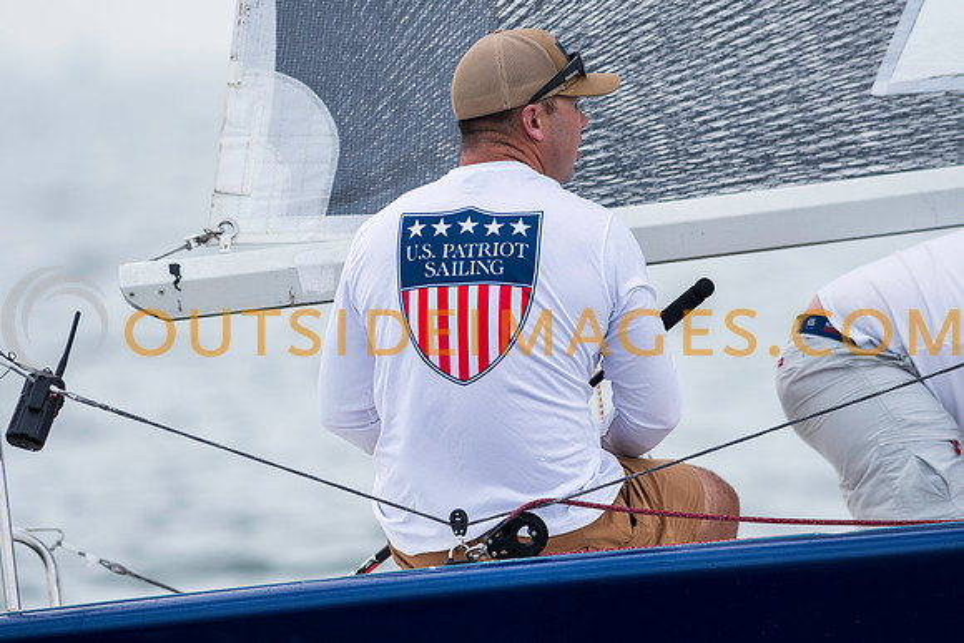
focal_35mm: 450
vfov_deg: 3.1
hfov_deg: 4.6
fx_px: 12052
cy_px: 322
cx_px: 482
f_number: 5
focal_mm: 300
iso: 200
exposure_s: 1/1250
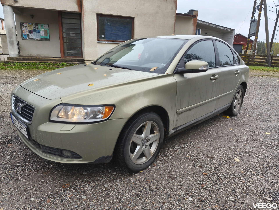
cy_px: 105
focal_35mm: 23
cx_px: 140
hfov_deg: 73.9
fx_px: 185
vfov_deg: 58.9
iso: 100
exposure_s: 1/99.9
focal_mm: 6.14
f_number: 1.65
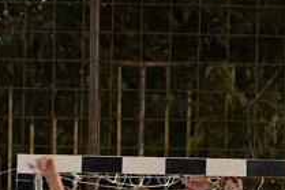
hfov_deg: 5.1
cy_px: 264
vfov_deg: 3.4
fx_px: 3180
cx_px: 134
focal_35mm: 402
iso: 6400
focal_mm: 70
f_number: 2.8
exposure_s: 1/160
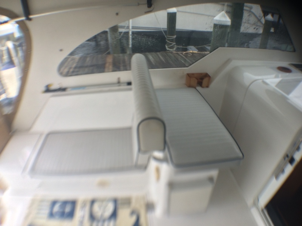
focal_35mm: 29
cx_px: 151
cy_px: 113
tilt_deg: -30.0
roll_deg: -0.3
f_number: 2.2
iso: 32
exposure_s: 1/138
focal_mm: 4.15
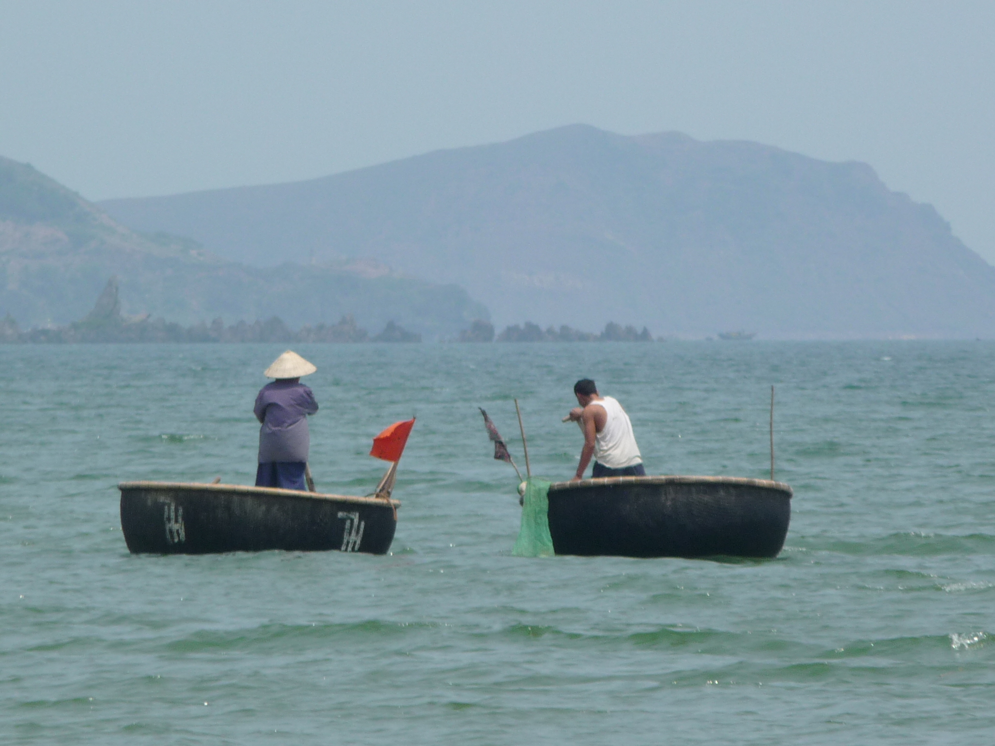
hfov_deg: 4.2
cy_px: 373
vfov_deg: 3.2
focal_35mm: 472
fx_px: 13567
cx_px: 498
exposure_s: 1/800
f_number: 4.9
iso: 100
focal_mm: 47
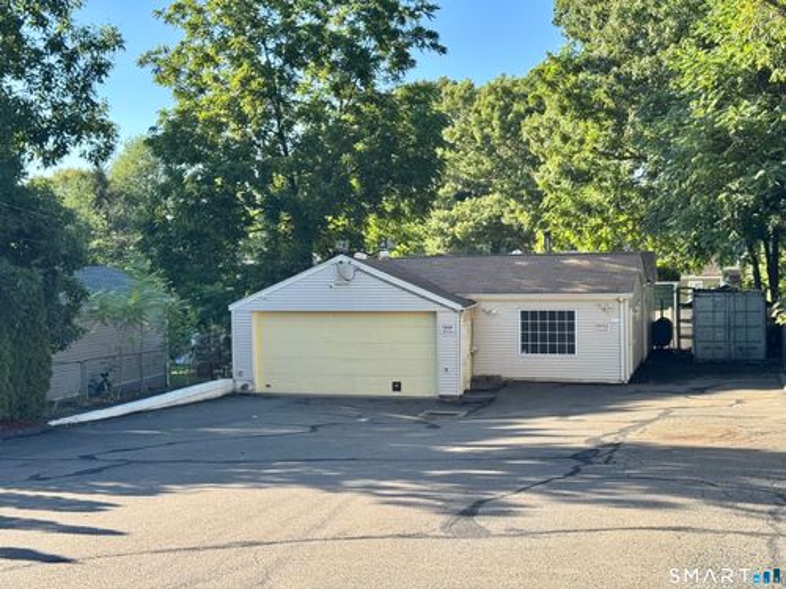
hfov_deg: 39.7
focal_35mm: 48
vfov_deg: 30.3
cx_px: 393
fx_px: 1090
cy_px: 294
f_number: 1.78
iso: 64
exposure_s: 1/822
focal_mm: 6.76
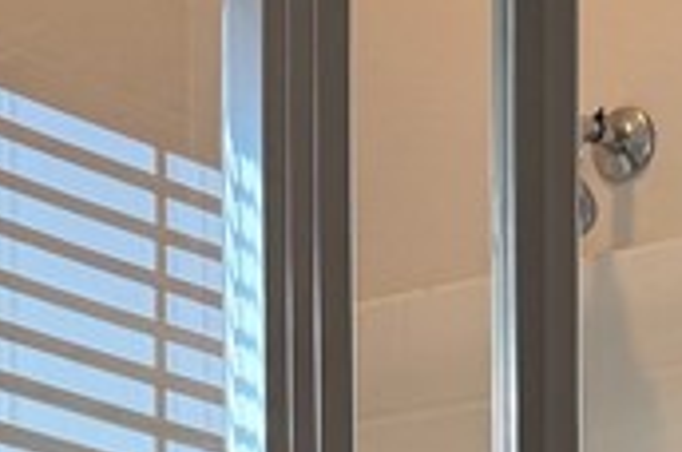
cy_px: 1154
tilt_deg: -0.2
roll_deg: +0.2
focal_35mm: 149
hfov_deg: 13.4
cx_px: 825
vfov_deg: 8.3
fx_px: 2817
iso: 100
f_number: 1.78
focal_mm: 6.76
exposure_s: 1/120
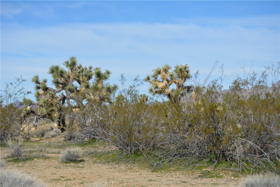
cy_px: 94
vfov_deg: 16.6
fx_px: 642
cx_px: 140
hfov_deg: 24.6
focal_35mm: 82
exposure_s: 1/2000
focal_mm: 55
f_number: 8
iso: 400
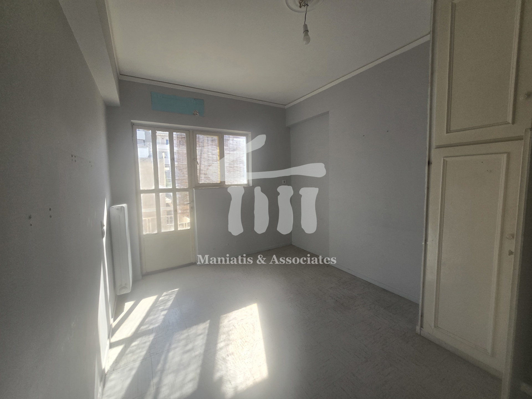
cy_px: 200
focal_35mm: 13
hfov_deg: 106.2
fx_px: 200
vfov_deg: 89.9
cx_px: 266
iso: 80
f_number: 2.2
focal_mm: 2.2
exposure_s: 1/719
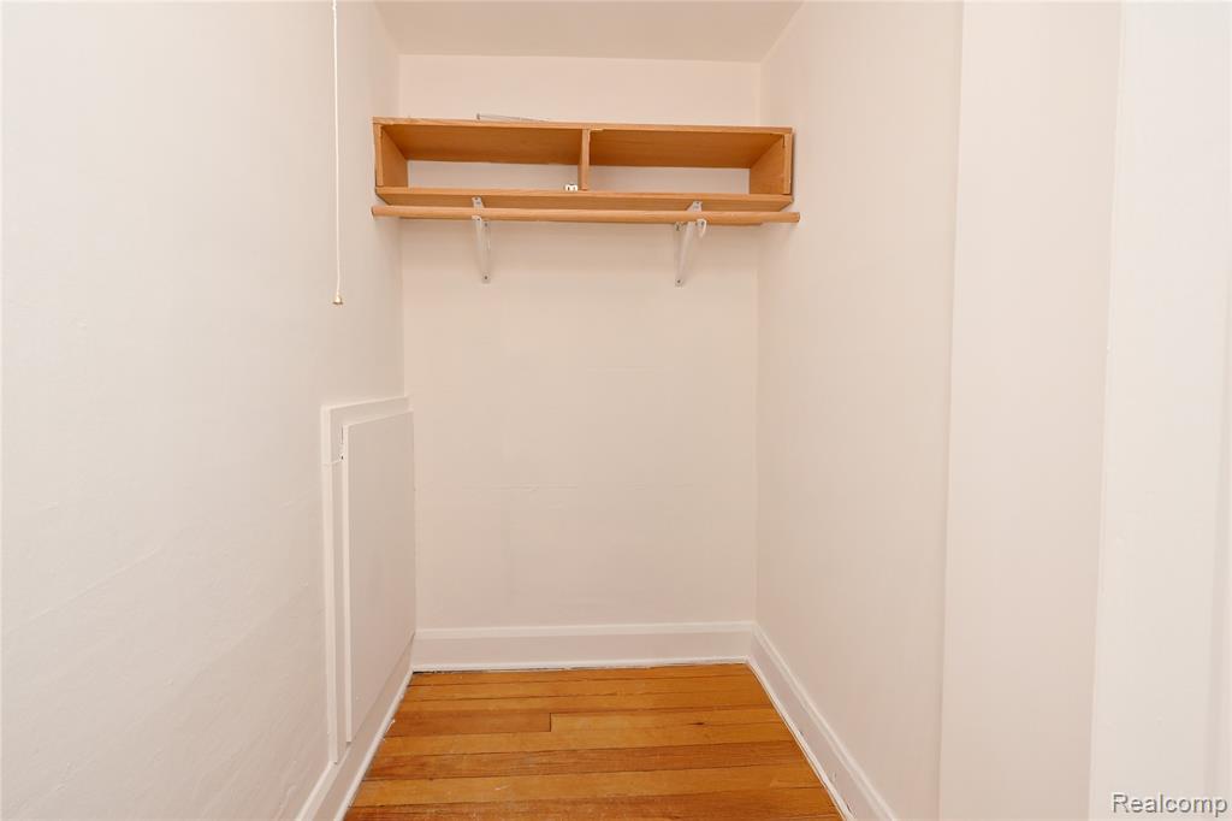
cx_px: 616
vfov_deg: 81.2
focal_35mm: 14
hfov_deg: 104.3
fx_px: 479
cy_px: 410
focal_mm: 14
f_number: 11
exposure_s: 1/60
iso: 800
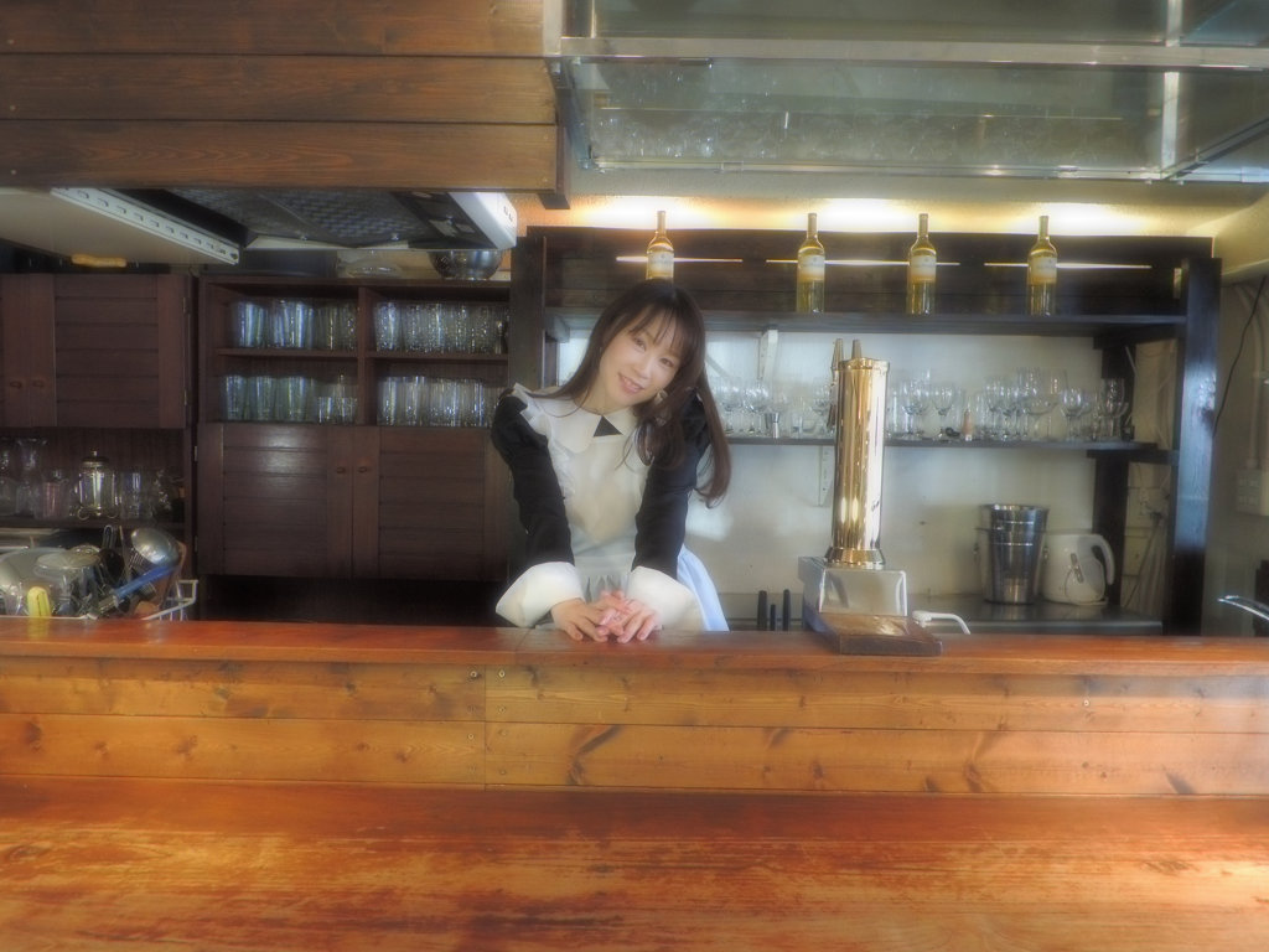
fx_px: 880
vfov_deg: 56.8
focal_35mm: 24
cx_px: 634
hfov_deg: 71.6
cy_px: 476
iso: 400
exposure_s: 1/15
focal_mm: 4.3
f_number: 2.8
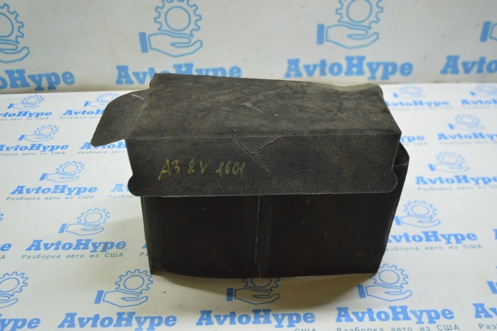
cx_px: 248
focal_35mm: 38
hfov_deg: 51.3
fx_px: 517
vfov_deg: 35.4
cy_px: 166
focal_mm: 25
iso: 400
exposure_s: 1/40
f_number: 4
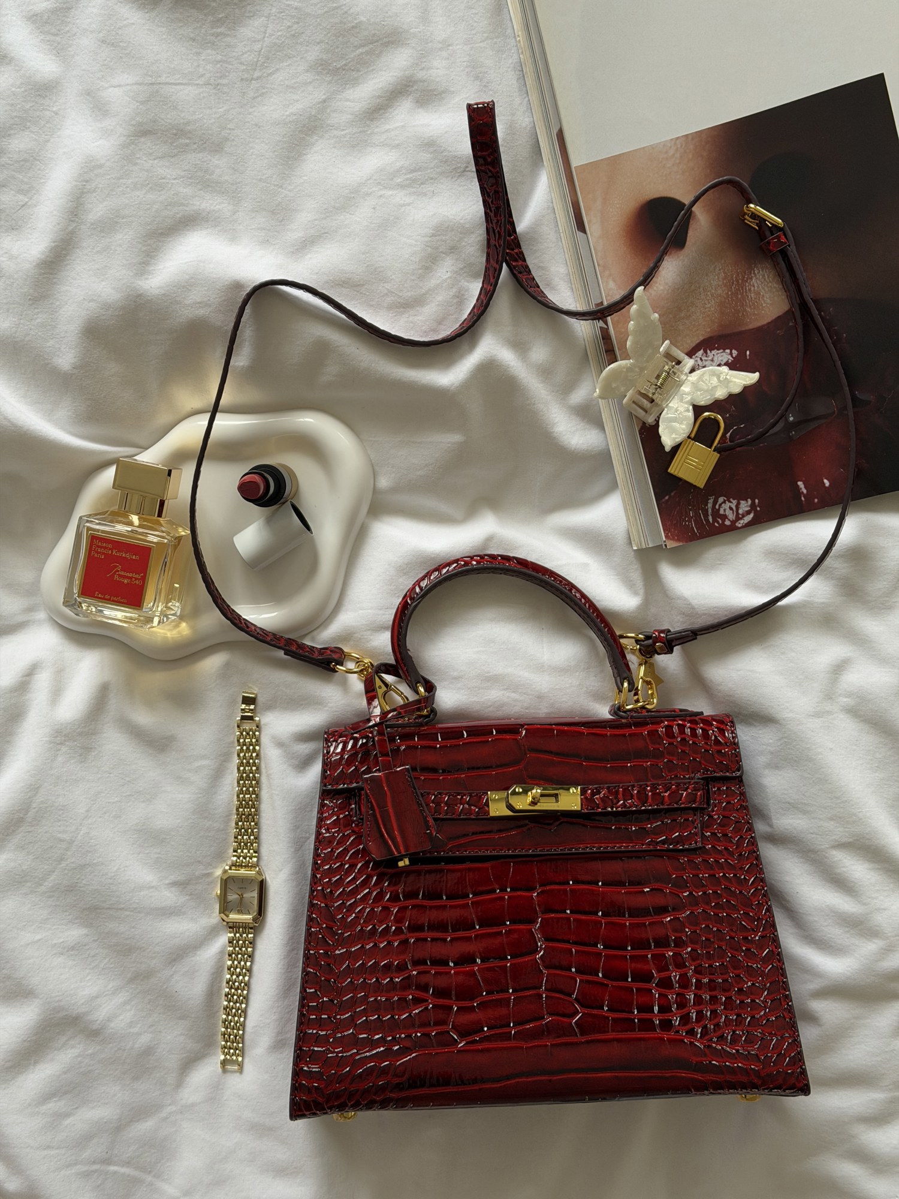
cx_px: 450
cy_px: 600
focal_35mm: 48
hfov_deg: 30.3
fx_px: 1662
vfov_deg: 39.7
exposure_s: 1/60
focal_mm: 6.76
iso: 160
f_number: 1.78
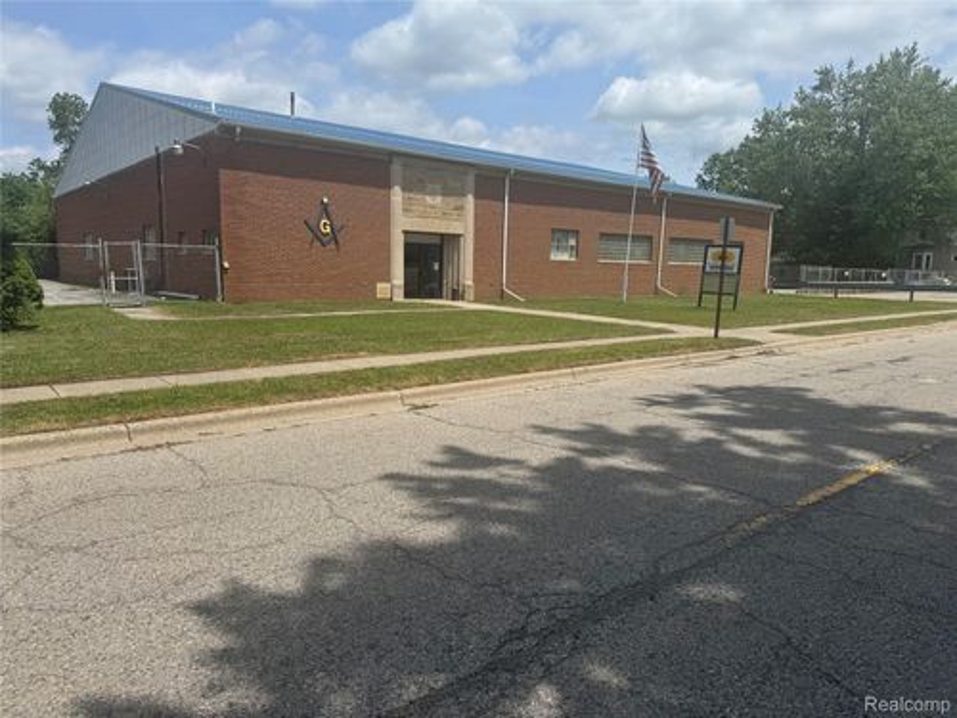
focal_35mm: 24
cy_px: 359
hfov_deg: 71.6
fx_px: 664
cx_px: 478
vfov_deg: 56.8
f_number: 1.78
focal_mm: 6.76
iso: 80
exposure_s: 1/6410
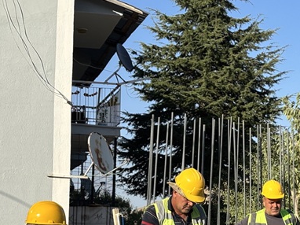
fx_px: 944
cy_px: 211
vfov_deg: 13.4
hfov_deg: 17.7
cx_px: 293
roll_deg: -0.9
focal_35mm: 109
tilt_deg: +2.4
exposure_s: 1/2024
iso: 32
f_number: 1.6
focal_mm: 5.96
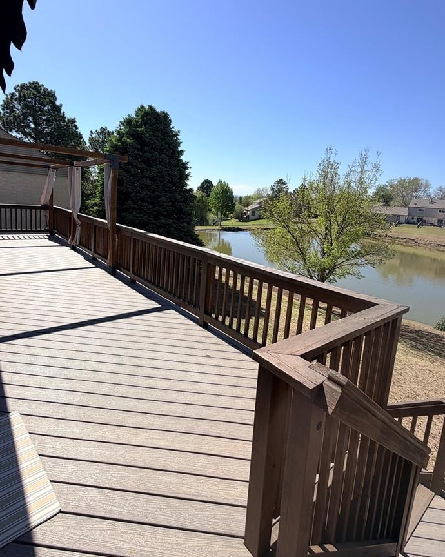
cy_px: 248
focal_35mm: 19
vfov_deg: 83.0
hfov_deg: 70.8
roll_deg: -3.8
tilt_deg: -8.0
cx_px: 229
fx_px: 313
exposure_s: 1/942
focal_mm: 2.22
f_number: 2.2
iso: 20
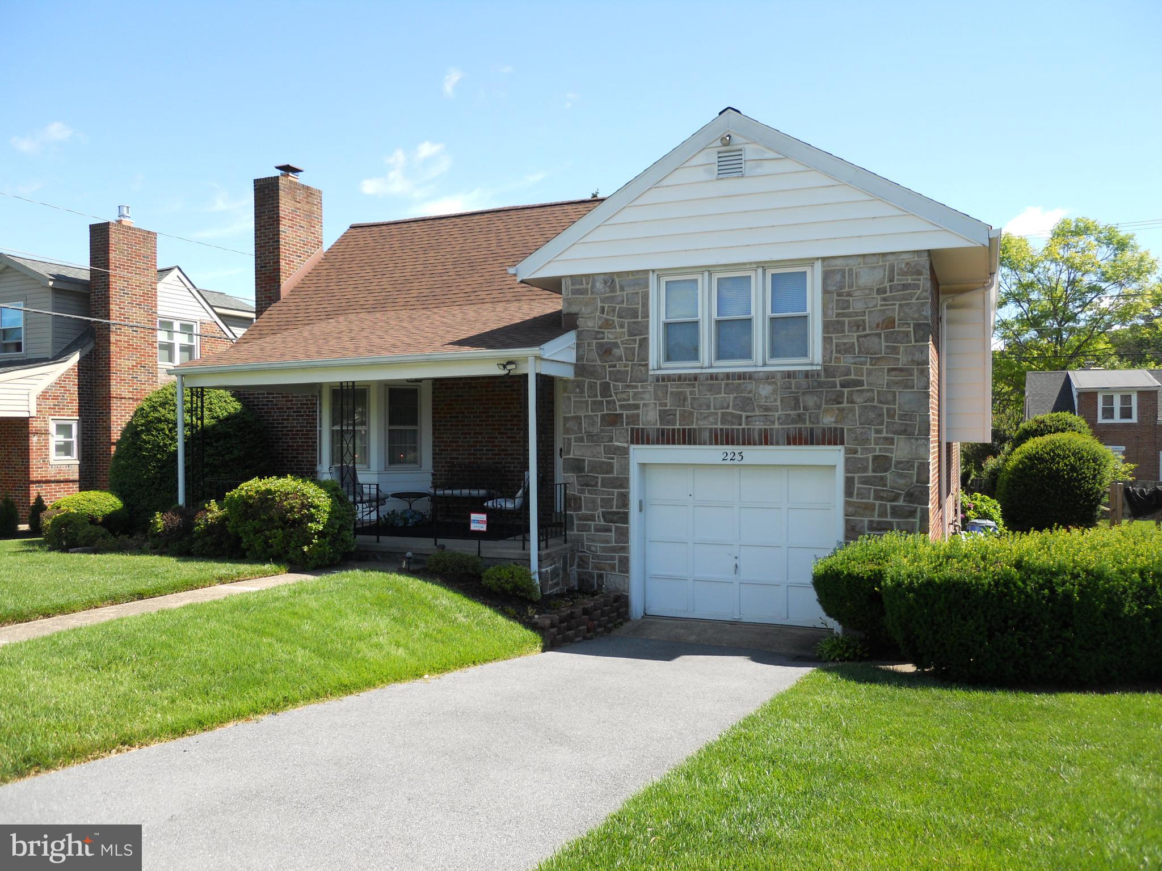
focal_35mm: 28
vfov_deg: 49.7
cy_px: 436
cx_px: 581
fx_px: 940
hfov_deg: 63.4
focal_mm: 5
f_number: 2.7
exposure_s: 1/500
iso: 80
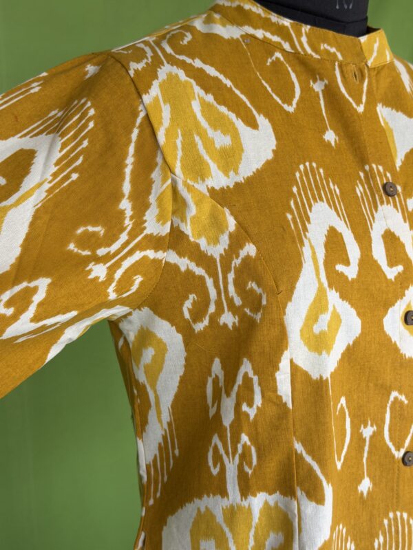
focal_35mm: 48
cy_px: 275
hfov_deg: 30.3
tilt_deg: -8.5
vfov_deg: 39.7
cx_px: 206
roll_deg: -0.7
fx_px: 764
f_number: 1.78
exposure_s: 1/102
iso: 100
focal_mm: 6.76
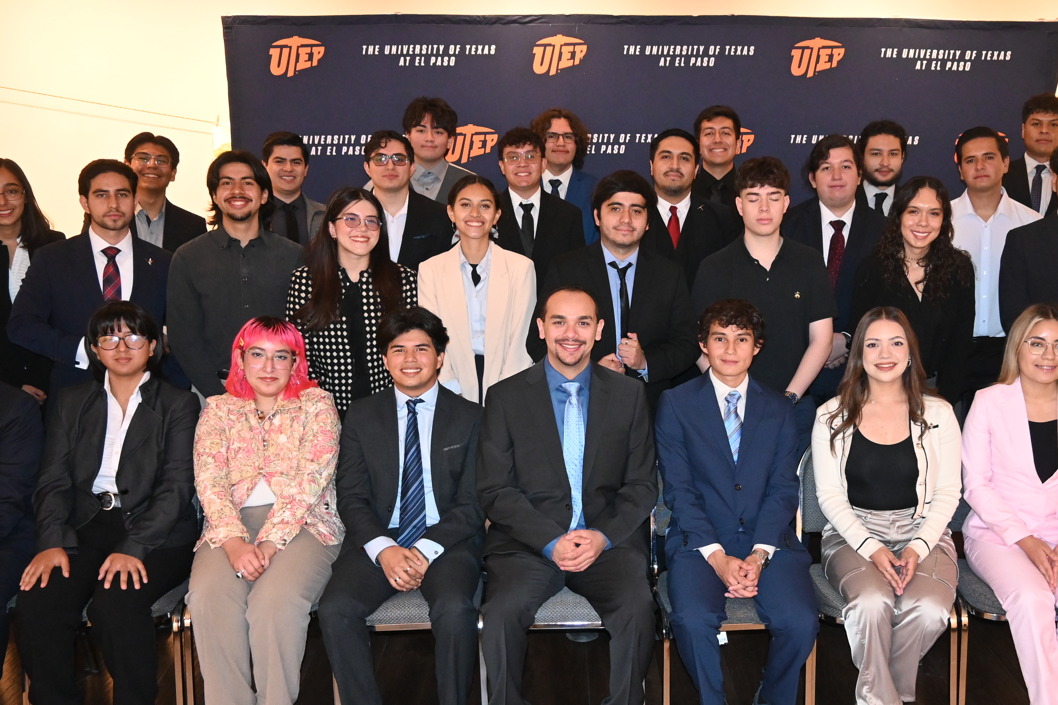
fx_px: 1146
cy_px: 396
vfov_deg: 34.2
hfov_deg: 49.3
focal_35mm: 39
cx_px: 622
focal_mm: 16
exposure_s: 1/60
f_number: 3.5
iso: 2500
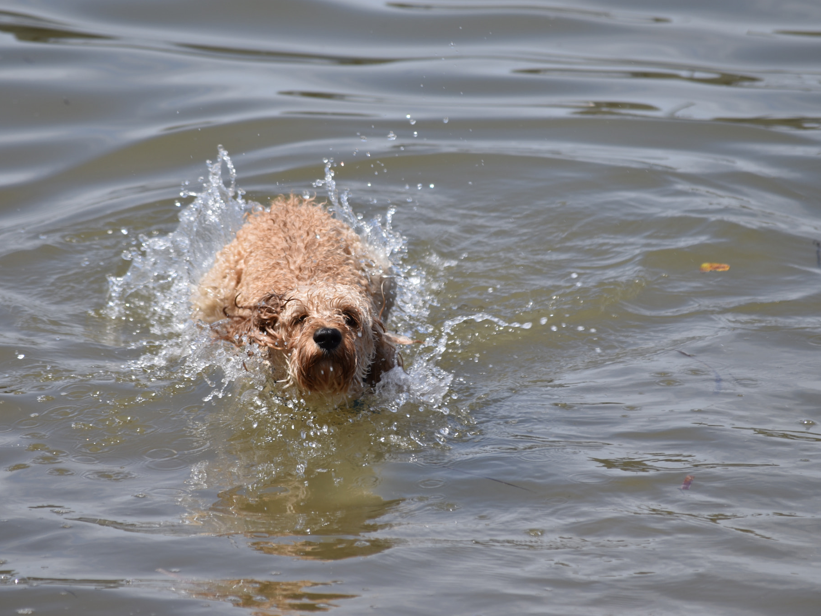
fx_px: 7732
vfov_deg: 4.6
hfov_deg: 6.1
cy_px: 308
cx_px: 379
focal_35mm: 326
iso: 100
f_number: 6.3
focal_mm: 200
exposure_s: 1/640
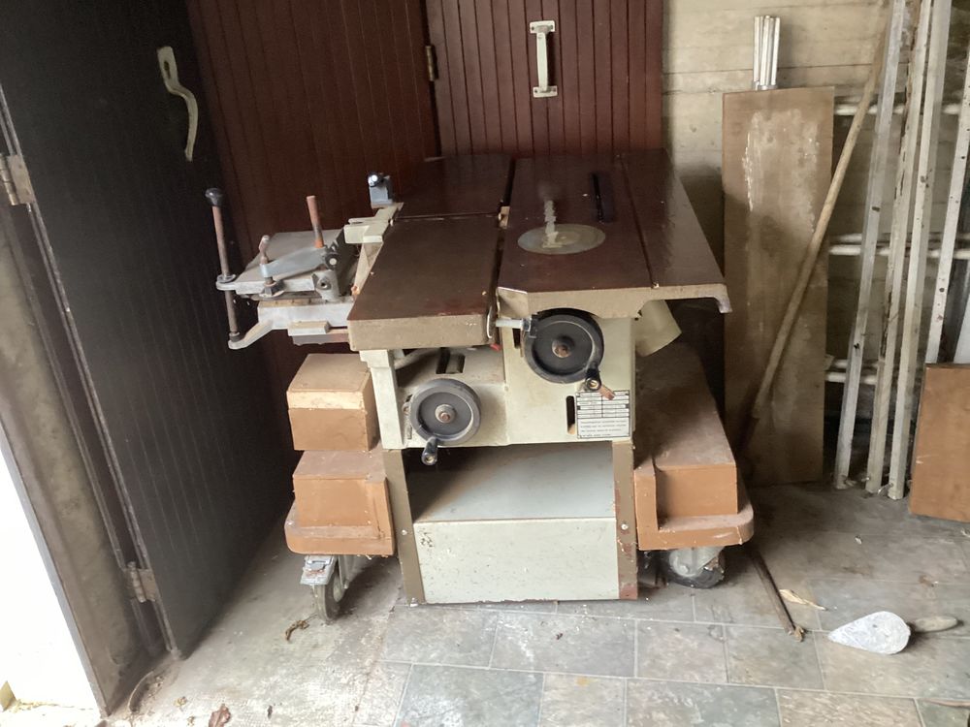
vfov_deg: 45.4
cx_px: 485
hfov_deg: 58.4
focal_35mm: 31
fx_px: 869
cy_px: 364
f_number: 2.4
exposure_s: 1/40
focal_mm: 3.3
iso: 320
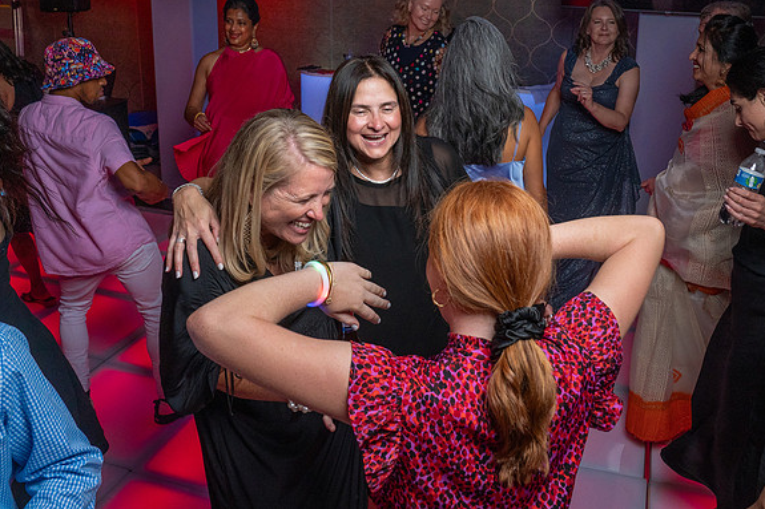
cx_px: 406
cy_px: 153
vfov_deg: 37.2
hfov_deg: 54.4
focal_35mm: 35
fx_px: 743
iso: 2000
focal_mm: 24
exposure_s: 1/200
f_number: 5.6
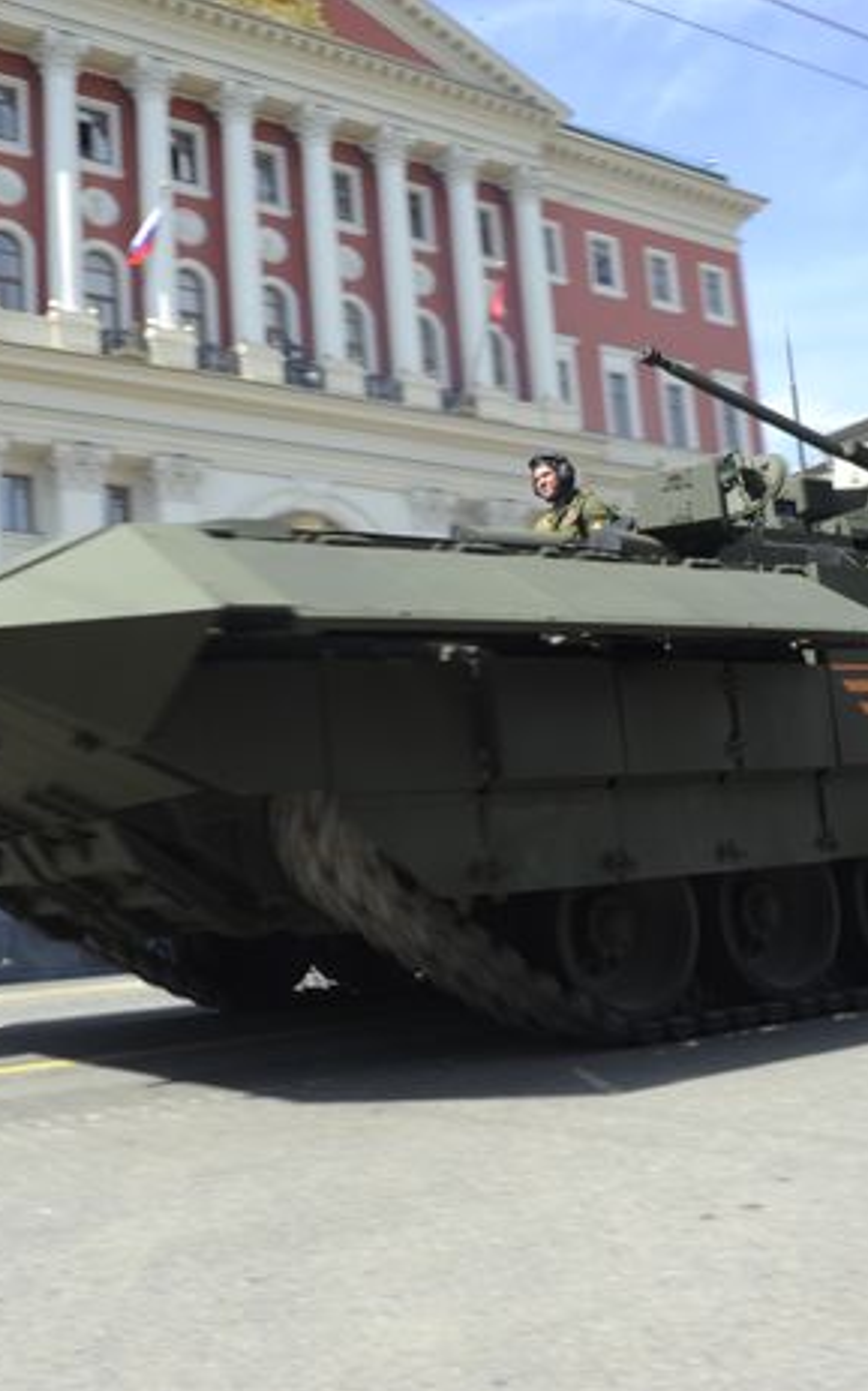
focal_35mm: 37
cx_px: 261
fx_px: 1402
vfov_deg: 52.8
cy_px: 697
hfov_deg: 34.0
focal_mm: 24
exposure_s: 1/40
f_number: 14
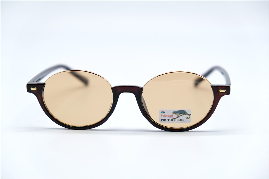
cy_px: 90
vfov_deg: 16.4
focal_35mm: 83
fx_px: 620
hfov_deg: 24.5
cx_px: 134
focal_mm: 55
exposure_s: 1/170
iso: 160
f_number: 4
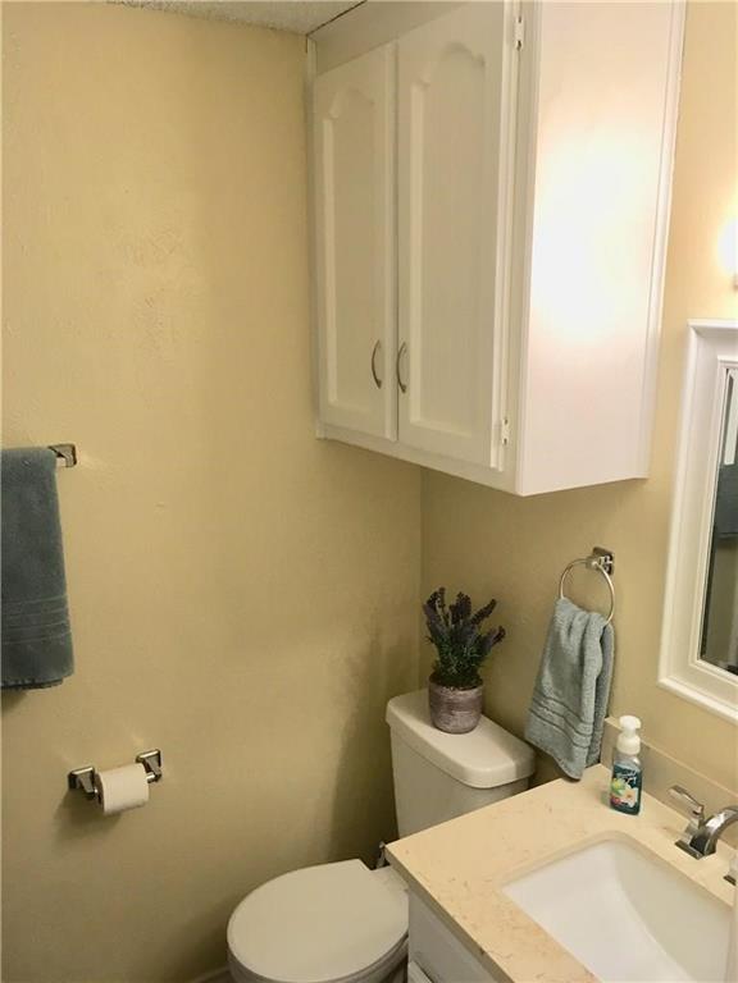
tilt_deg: -14.1
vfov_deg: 61.7
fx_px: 824
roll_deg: -0.3
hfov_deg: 48.2
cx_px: 369
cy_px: 492
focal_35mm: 29
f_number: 2.2
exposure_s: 1/30
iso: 32
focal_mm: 4.15
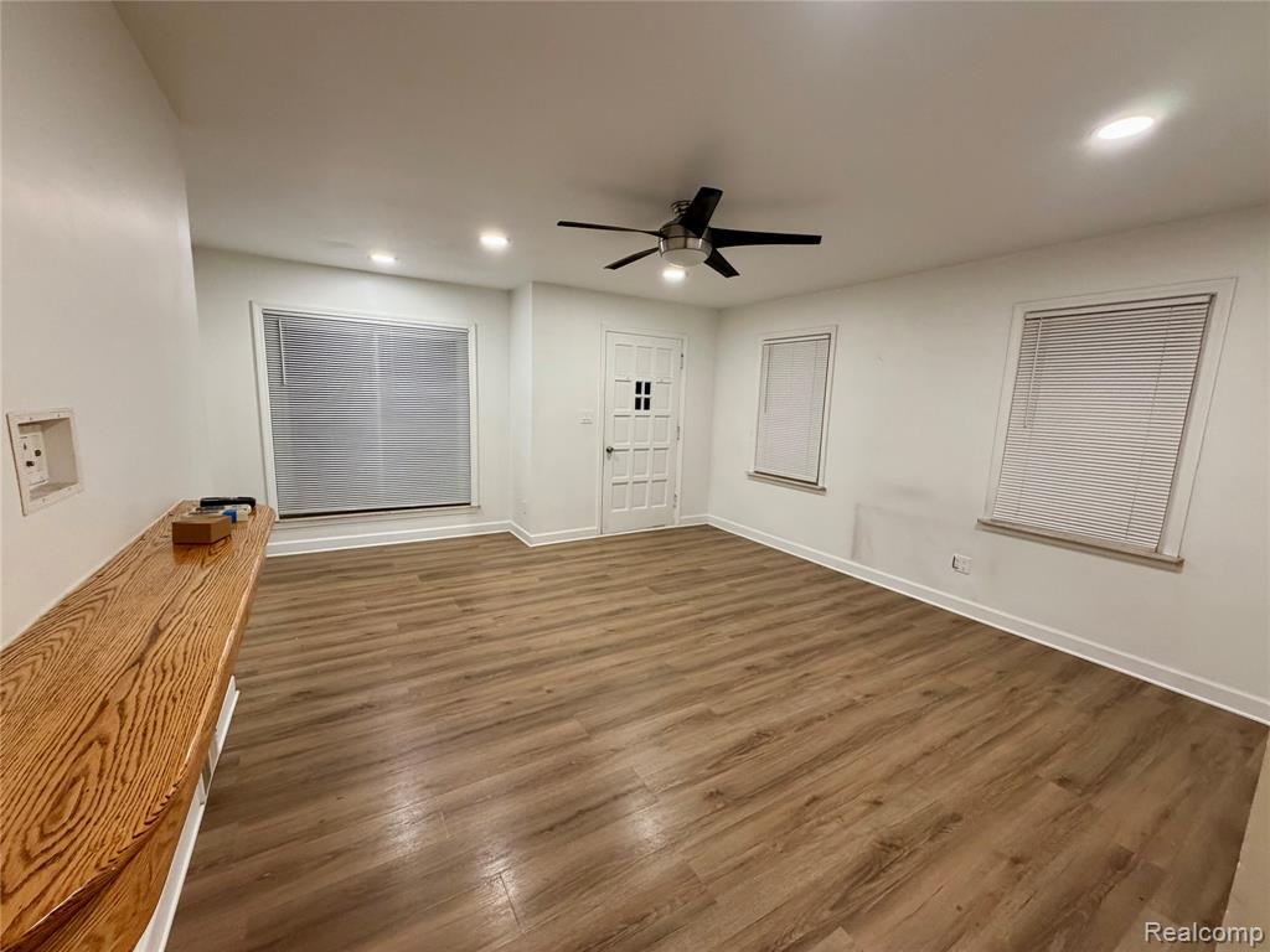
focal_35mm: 14
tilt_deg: -8.7
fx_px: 514
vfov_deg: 85.7
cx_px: 635
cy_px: 476
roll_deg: -1.4
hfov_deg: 102.1
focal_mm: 2.22
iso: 250
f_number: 2.2
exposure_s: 1/60
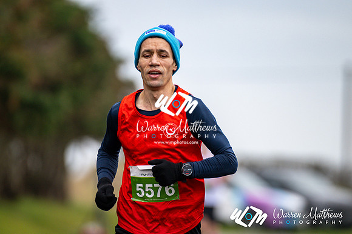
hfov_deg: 4.6
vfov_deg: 3.1
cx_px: 176
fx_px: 4397
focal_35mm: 450
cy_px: 117
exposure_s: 1/1600
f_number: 2.8
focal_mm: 300
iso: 280
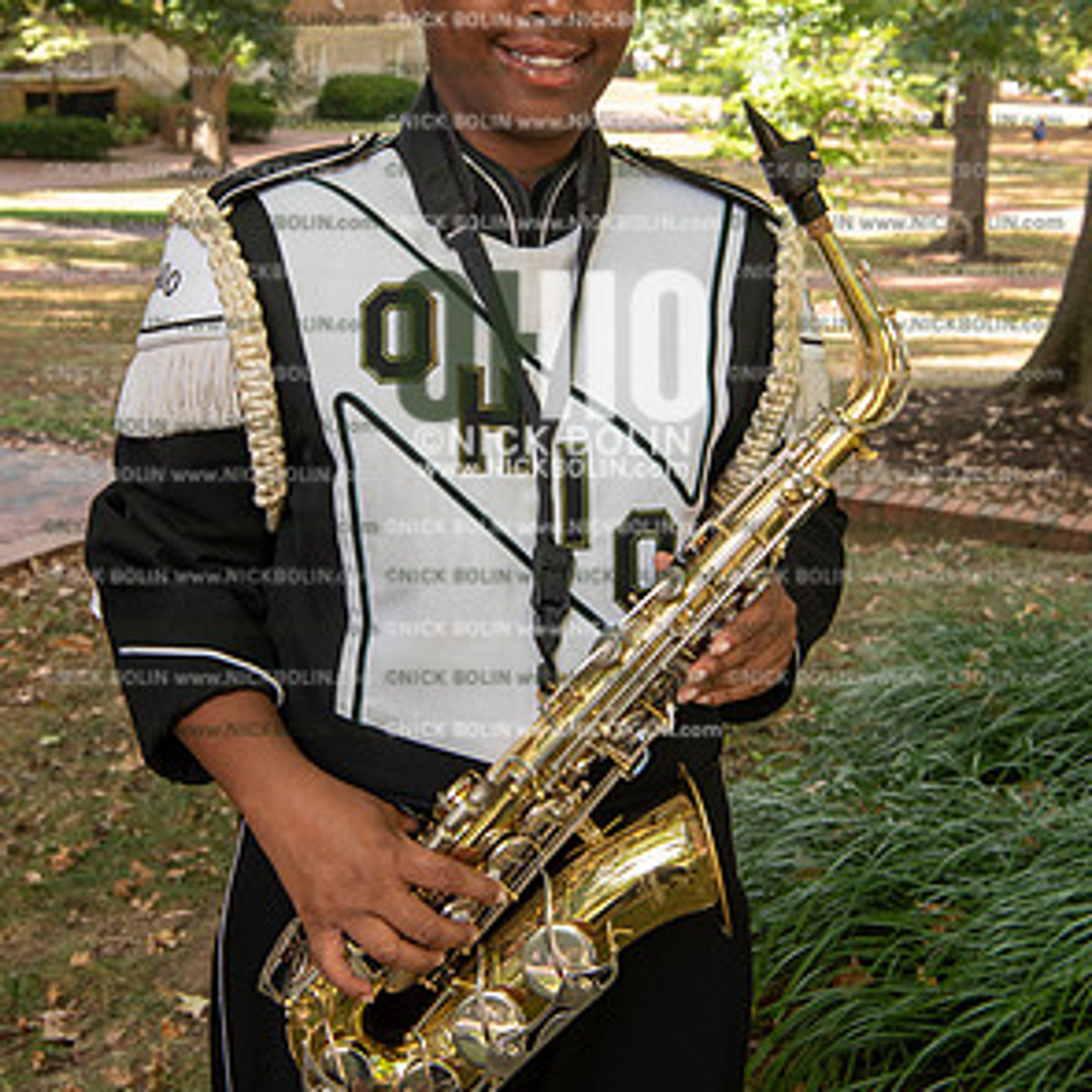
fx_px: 2034
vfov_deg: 29.9
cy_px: 374
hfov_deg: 30.0
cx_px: 552
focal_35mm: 57
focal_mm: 44
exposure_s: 1/100
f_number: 8
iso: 500
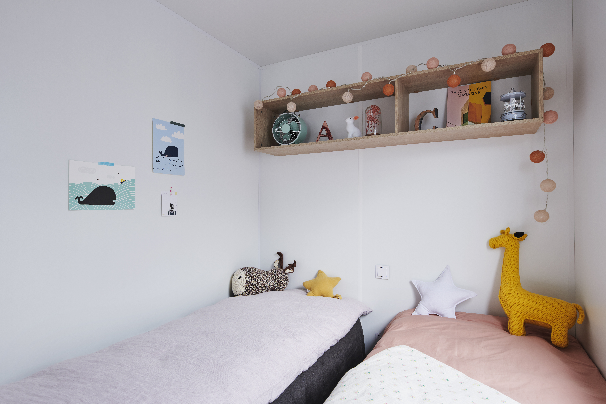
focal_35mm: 20
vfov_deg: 61.9
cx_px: 303
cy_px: 202
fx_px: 337
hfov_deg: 84.0
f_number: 10
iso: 100
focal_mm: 20
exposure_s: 1
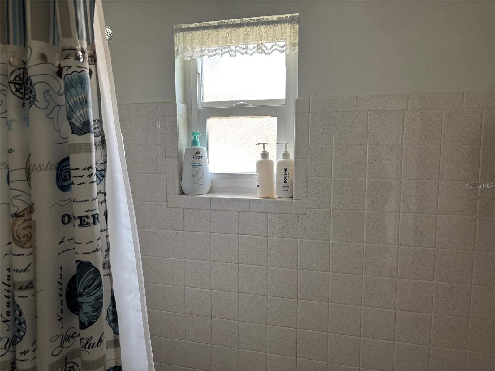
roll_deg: -0.7
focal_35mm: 26
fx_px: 372
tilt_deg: -5.3
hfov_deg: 67.3
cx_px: 248
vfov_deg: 53.1
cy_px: 186
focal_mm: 5.96
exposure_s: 1/121
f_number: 1.6
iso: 100
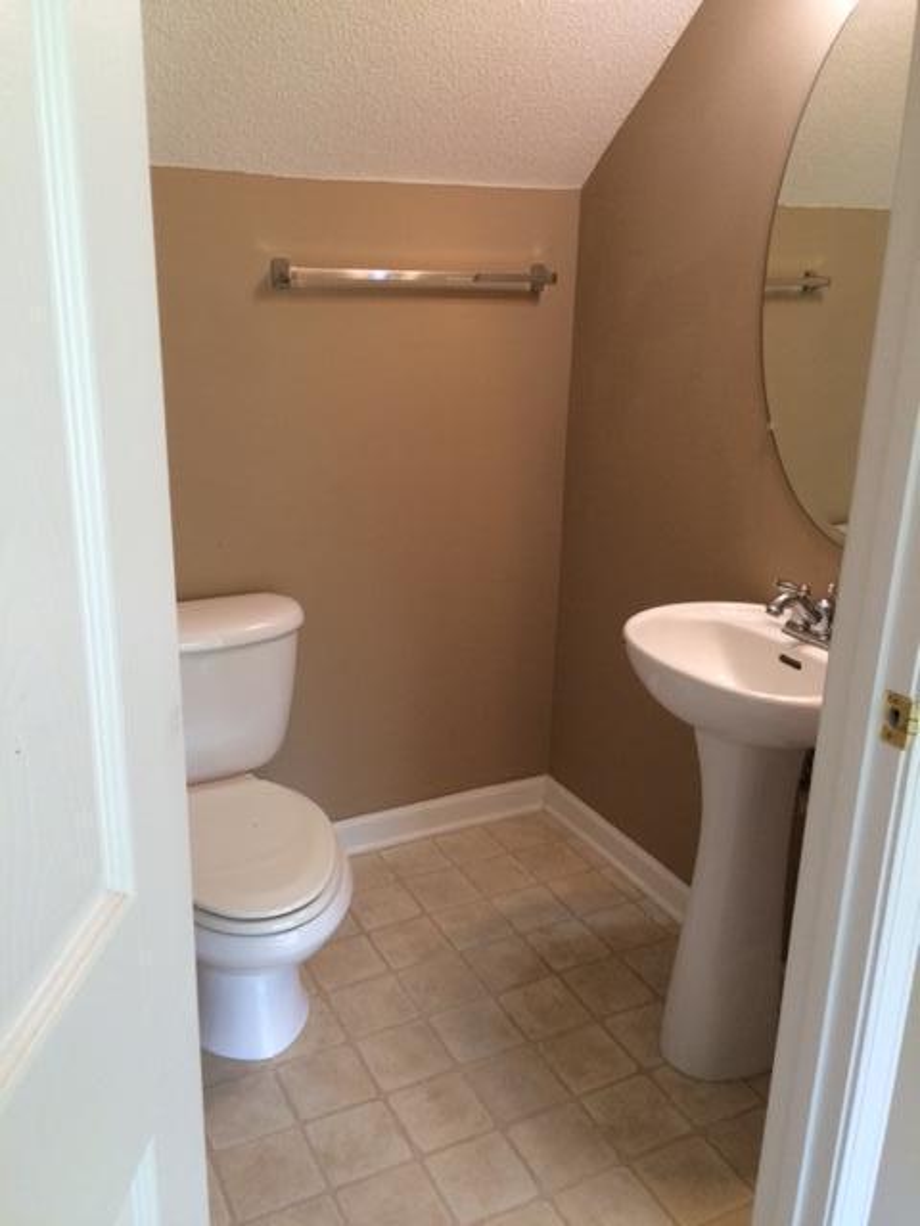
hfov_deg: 48.2
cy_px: 613
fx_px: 1028
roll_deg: +0.6
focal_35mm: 29
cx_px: 460
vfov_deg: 61.7
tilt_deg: -18.8
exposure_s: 1/30
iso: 64
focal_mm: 4.15
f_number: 2.2
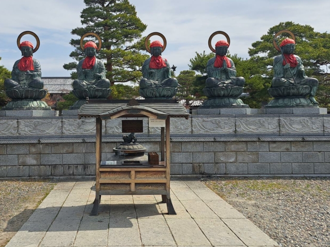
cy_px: 110
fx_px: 343
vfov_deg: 39.6
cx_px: 118
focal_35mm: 36
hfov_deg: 50.7
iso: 50
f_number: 1.8
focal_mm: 5.23
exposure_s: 1/1835
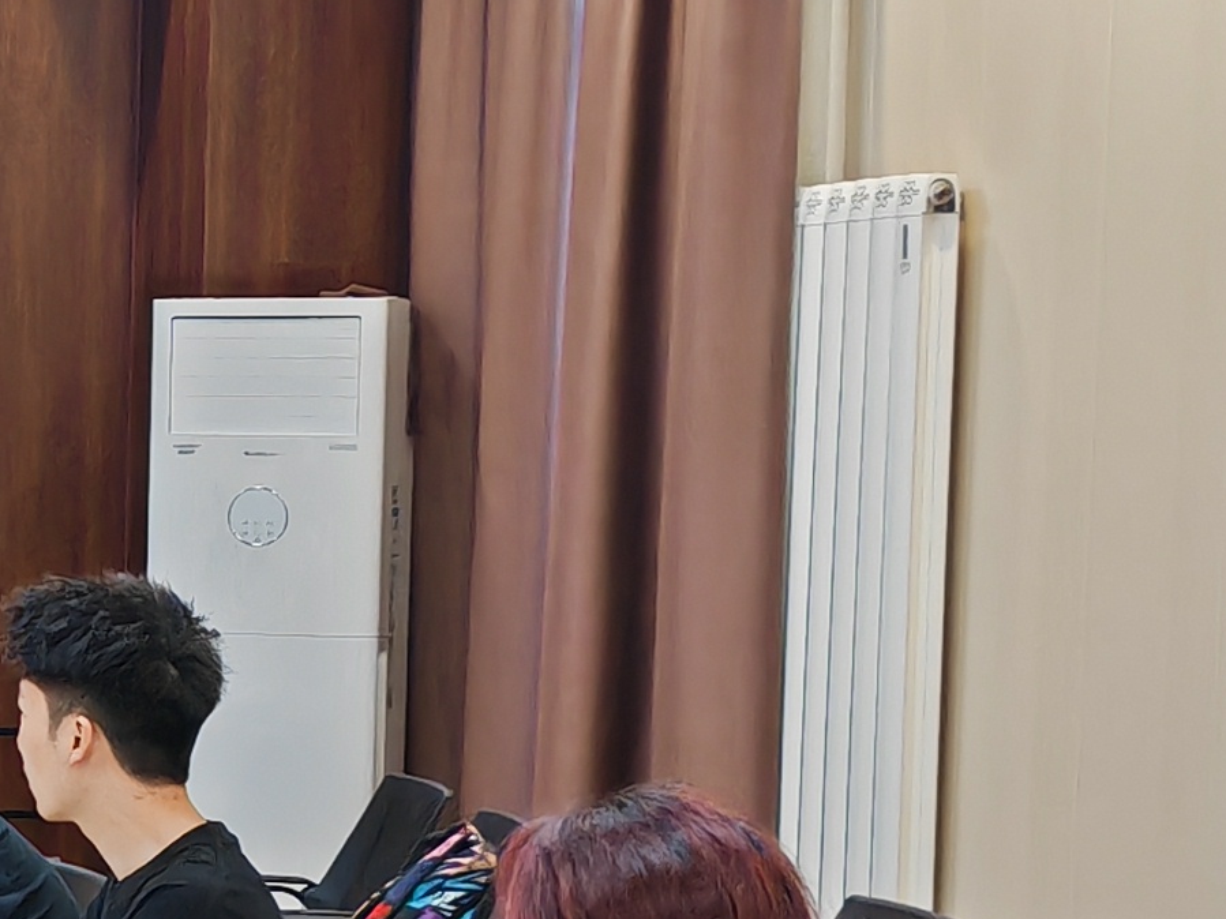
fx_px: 4356
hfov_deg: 14.0
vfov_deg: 12.0
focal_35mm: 123
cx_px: -1069
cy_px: 719
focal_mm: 5.52
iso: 200
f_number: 1.9
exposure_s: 1/50
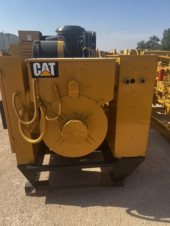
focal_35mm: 26
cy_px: 113
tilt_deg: -17.6
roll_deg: +0.4
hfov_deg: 53.1
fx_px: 170
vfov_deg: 67.3
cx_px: 85
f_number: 1.5
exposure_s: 1/2632
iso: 50
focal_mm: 5.7
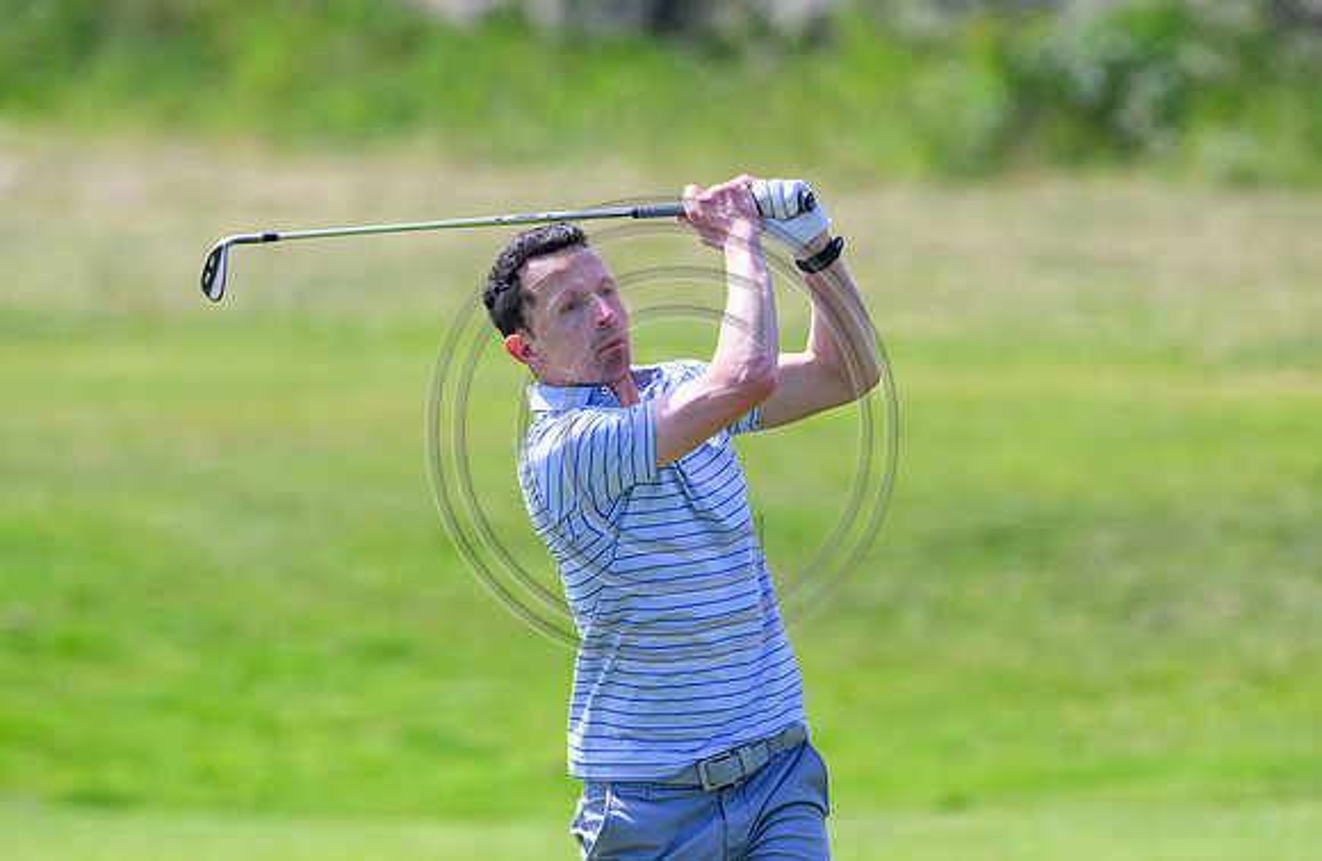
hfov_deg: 3.3
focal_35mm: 635
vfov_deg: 2.1
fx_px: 23165
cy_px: 612
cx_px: 816
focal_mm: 400
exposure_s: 1/3200
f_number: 4
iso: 500
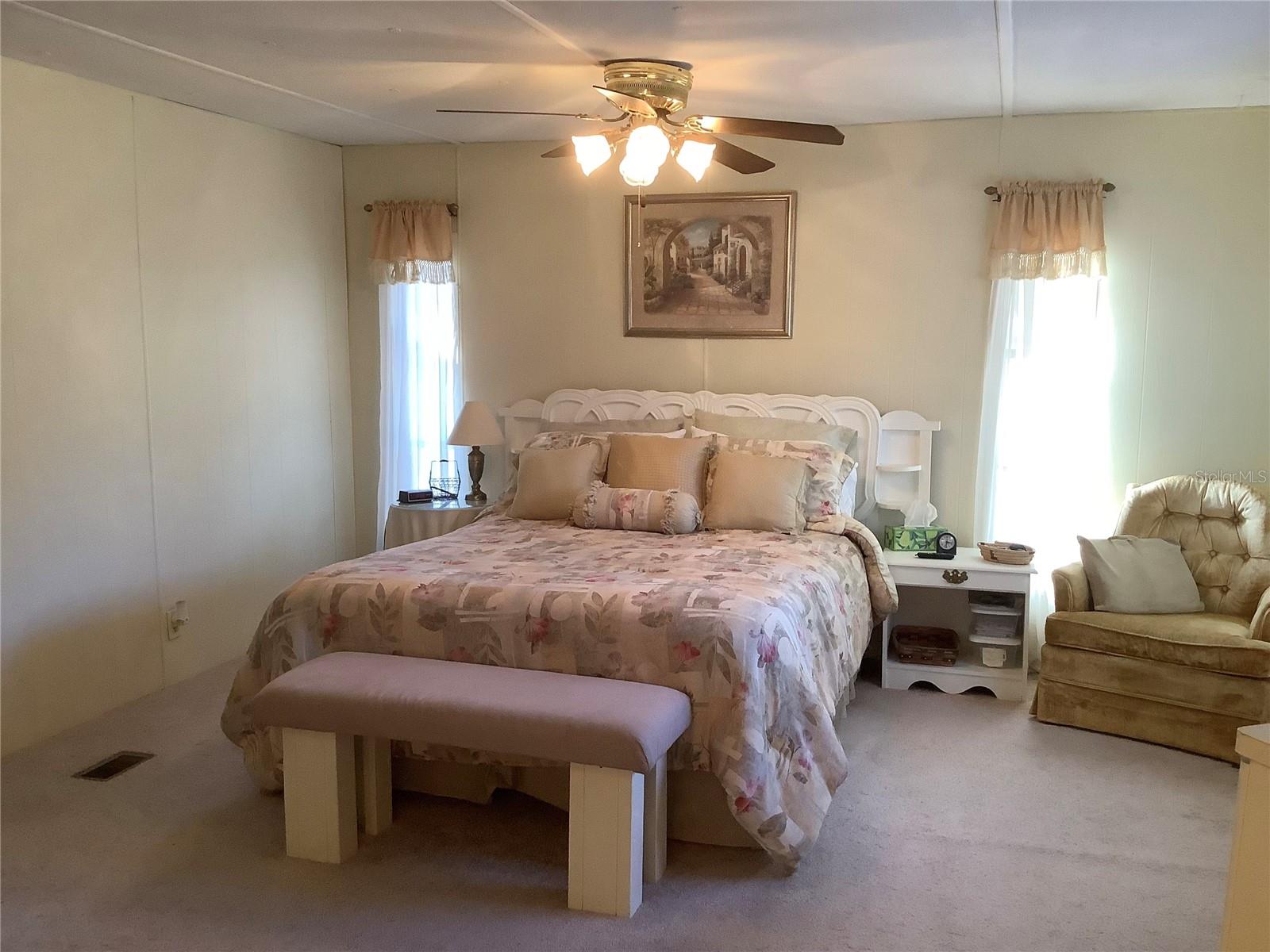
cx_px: 635
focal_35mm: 31
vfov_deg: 45.4
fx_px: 1137
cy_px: 476
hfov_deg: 58.4
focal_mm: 3.3
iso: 200
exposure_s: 1/60
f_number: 2.4
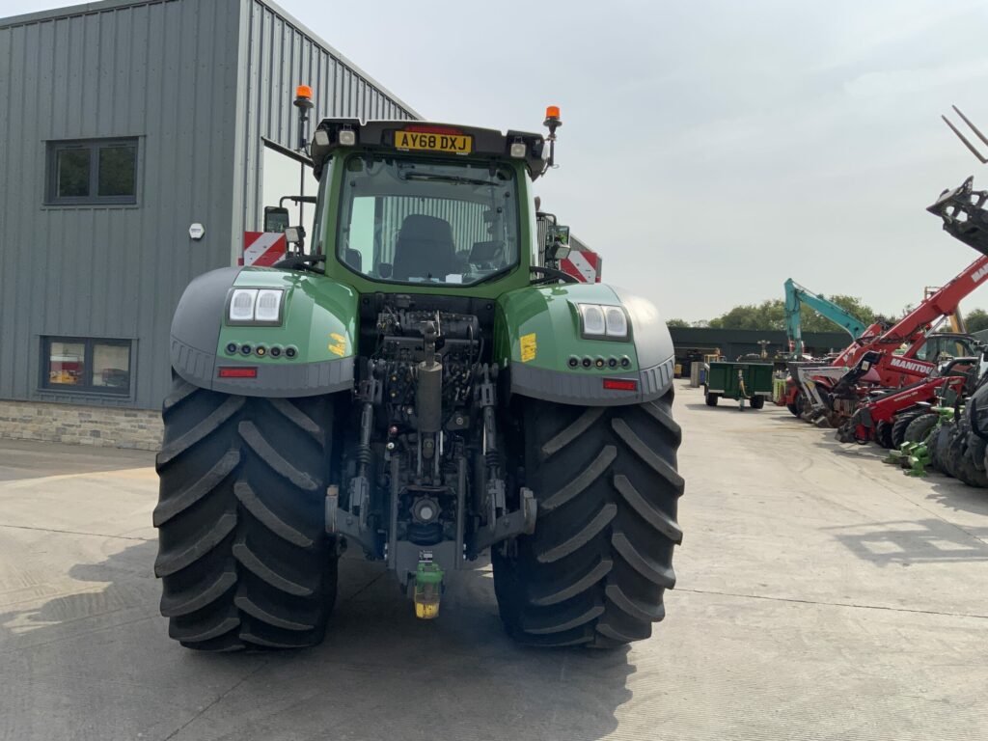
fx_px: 828
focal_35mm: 29
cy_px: 370
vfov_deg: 48.2
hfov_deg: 61.7
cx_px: 494
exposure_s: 1/2959
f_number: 1.8
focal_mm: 3
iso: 20
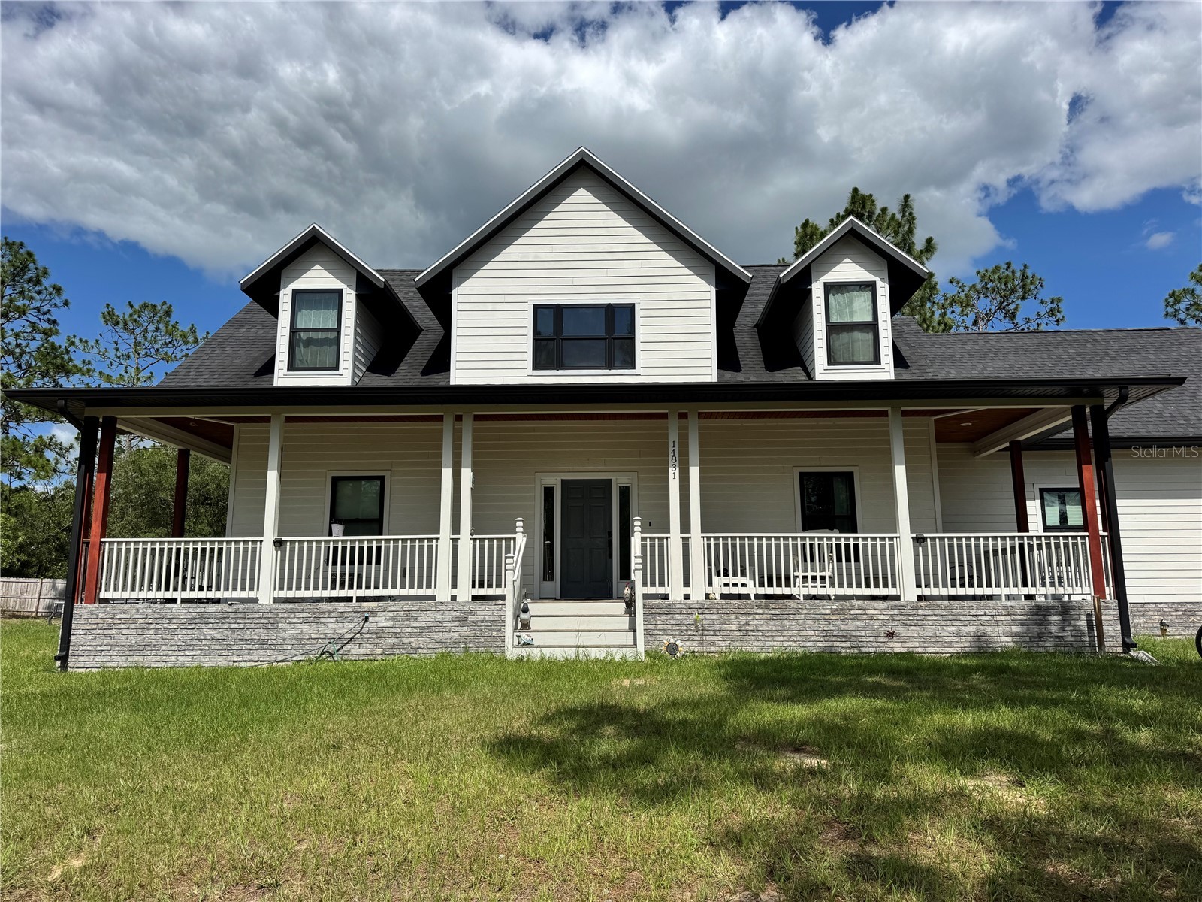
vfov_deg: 56.8
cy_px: 451
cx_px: 601
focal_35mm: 24
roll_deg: +1.0
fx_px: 833
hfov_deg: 71.6
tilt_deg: +9.2
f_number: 1.78
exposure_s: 1/7937
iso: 80
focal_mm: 6.76
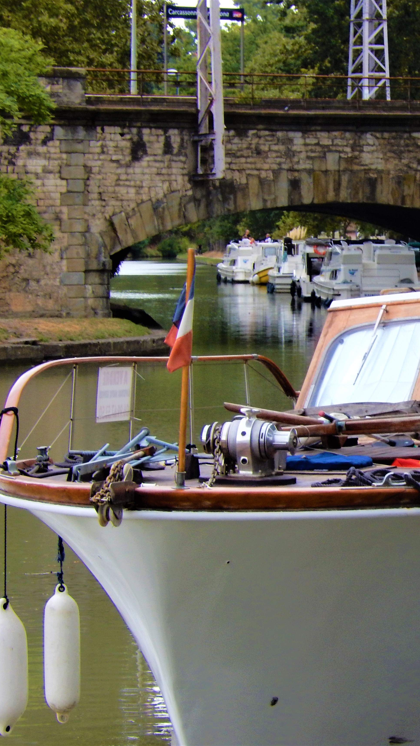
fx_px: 3860
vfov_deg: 11.0
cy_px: 373
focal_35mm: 195
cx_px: 423
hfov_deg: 6.2
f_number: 5.6
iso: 125
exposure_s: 1/40
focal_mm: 24.1
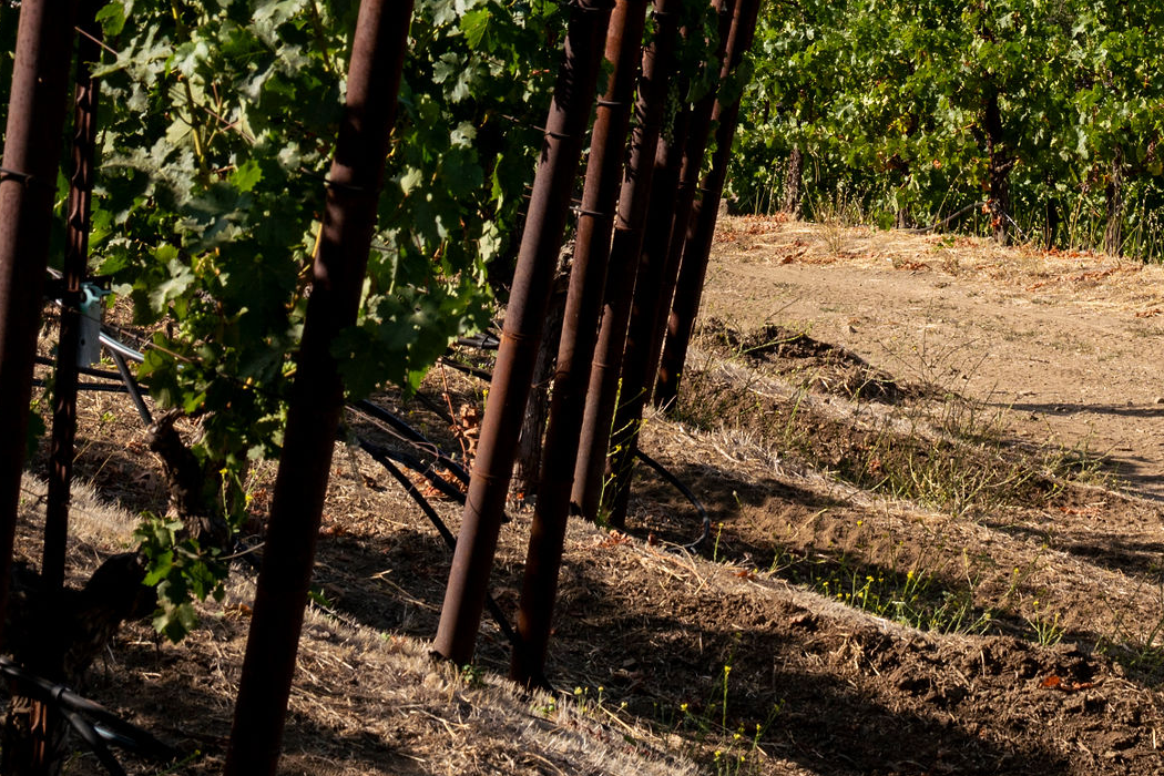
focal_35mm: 240
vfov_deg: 5.7
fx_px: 7759
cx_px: 1155
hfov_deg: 8.5
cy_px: -294
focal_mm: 70
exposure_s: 1/250
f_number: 11
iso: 400
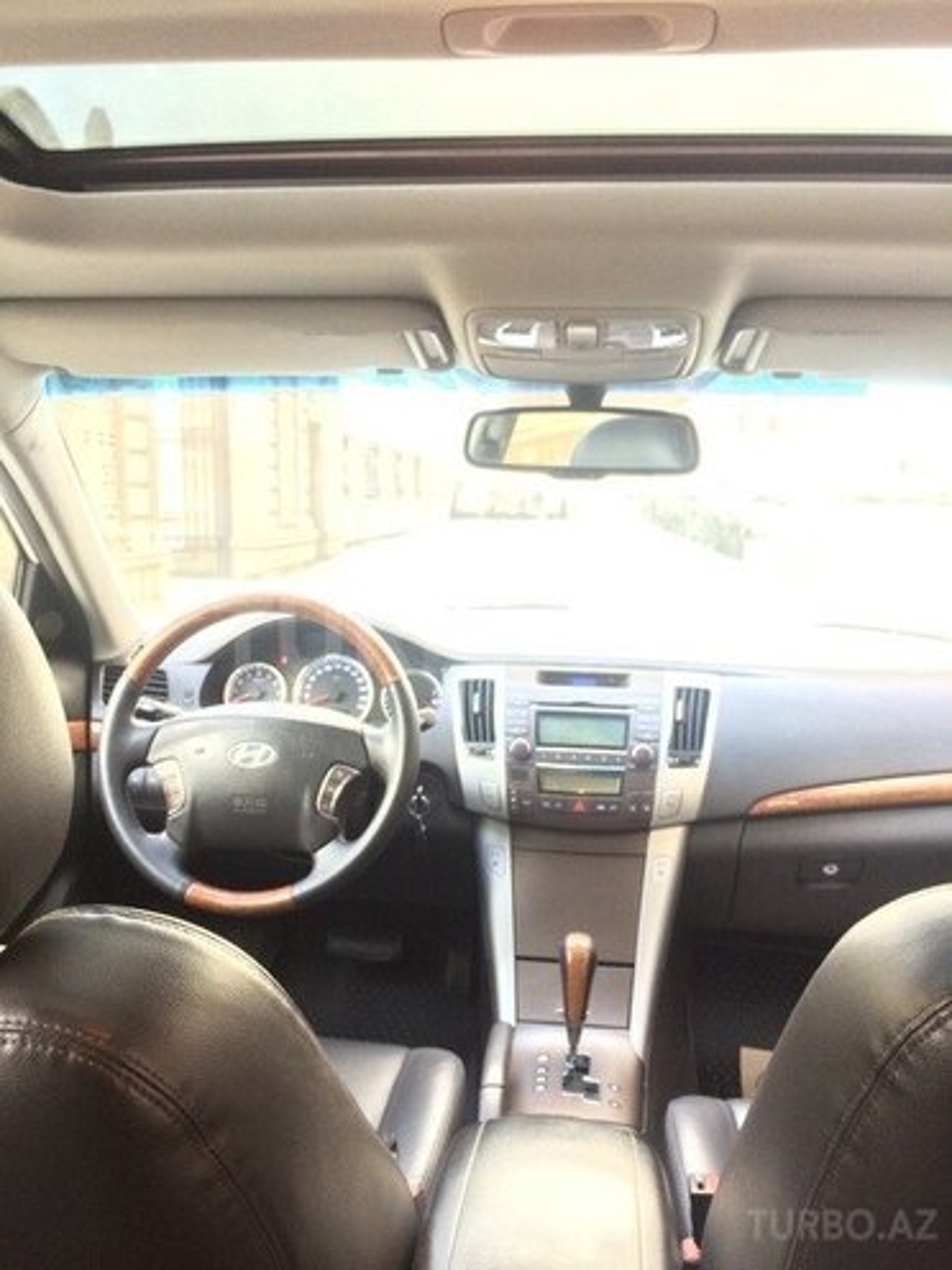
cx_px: 476
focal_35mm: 29
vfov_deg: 61.7
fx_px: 1063
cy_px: 635
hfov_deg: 48.2
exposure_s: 1/33
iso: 200
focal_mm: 4.15
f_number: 2.2
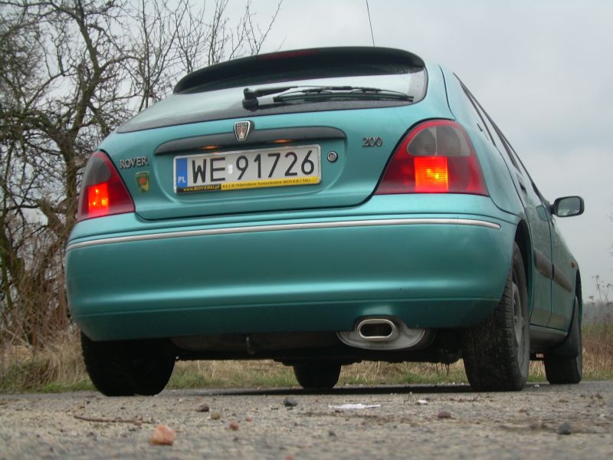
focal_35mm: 65
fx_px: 1151
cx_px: 306
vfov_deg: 22.6
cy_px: 230
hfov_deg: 29.8
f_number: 3.6
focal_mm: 11
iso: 50
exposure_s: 1/16.4
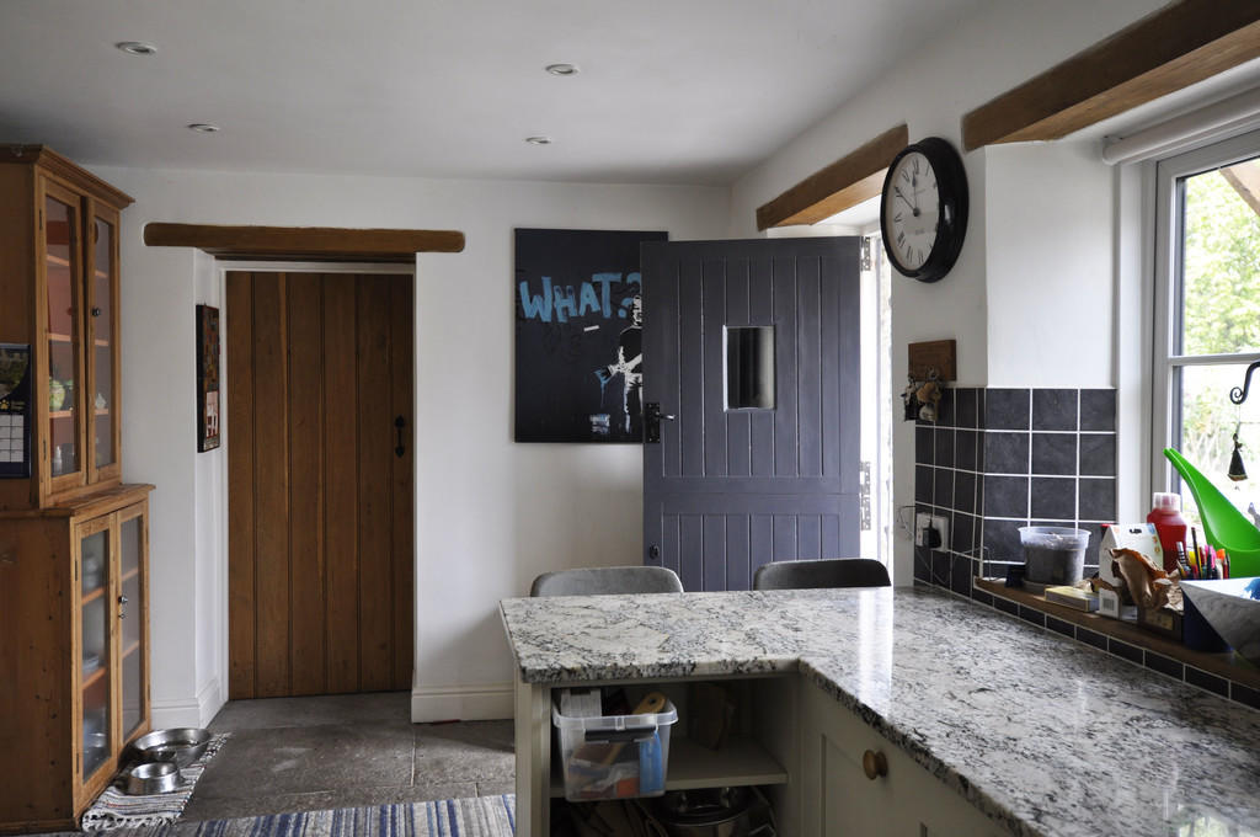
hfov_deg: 62.0
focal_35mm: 30
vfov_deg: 43.5
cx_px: 630
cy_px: 418
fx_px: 1049
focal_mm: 20
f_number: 4.5
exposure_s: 1/60
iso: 400
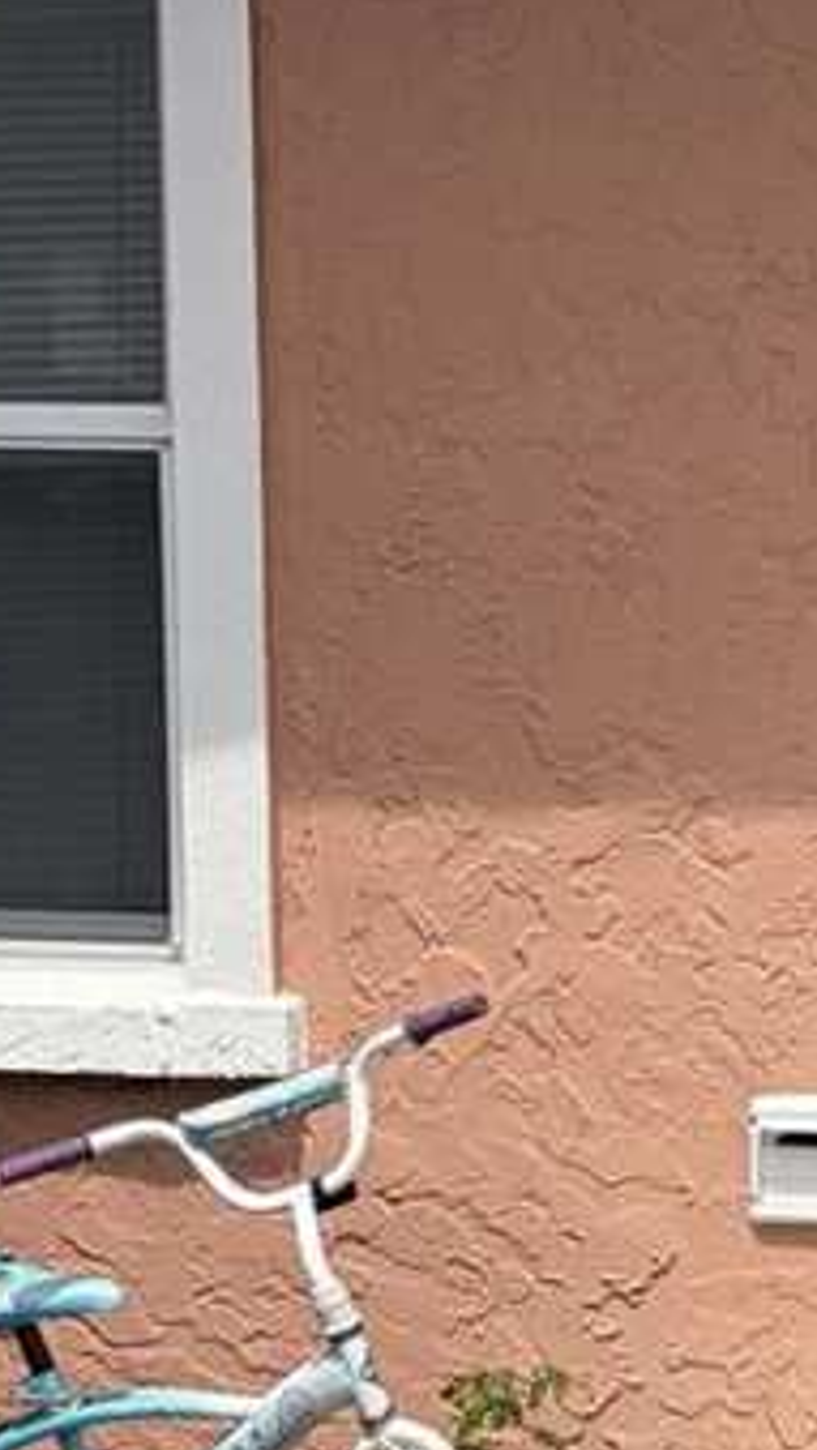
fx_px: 3423
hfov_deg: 12.6
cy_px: 612
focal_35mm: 89
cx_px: 1377
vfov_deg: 23.9
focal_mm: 5.96
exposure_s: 1/4065
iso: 50
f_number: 1.6
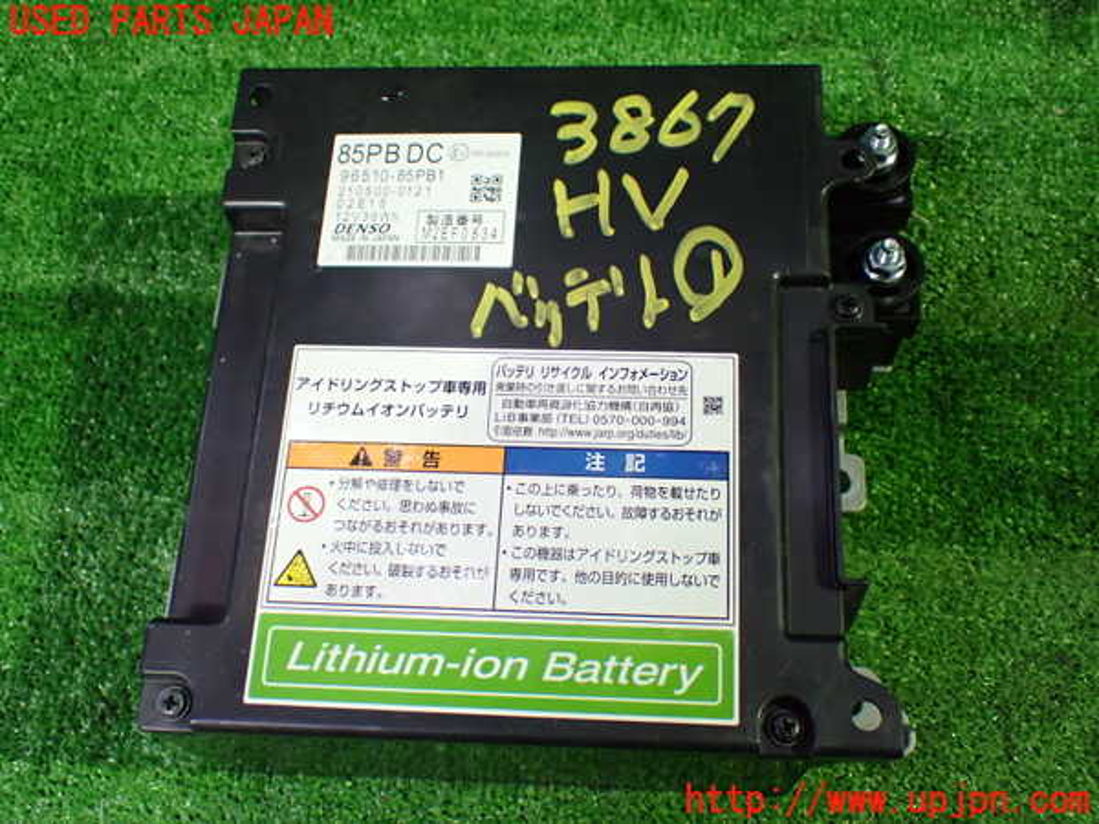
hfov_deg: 49.0
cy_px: 412
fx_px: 1206
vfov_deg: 37.7
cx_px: 550
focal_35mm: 38
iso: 800
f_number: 2.7
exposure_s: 1/50
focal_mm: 6.83
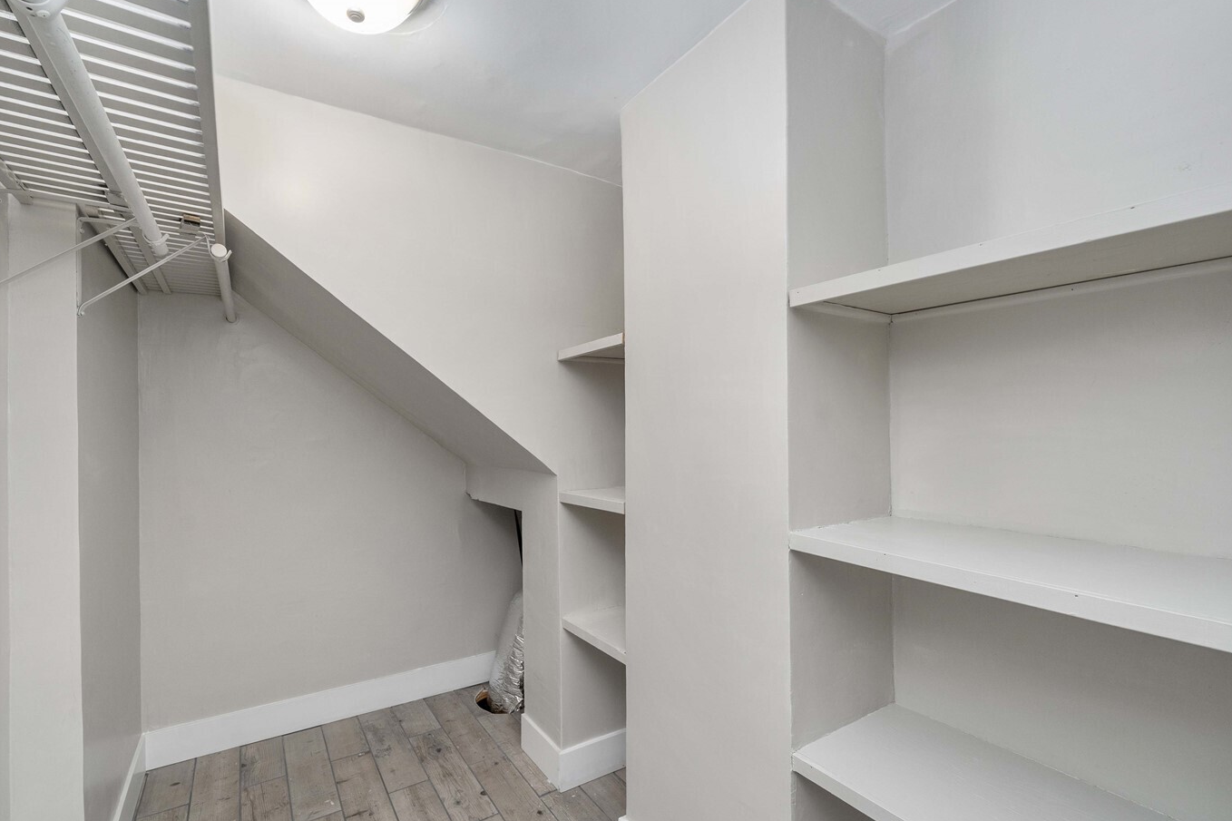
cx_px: 564
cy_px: 413
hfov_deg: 100.2
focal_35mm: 15
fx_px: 513
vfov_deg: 77.3
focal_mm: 12
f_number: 7.1
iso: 2000
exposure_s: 1/20
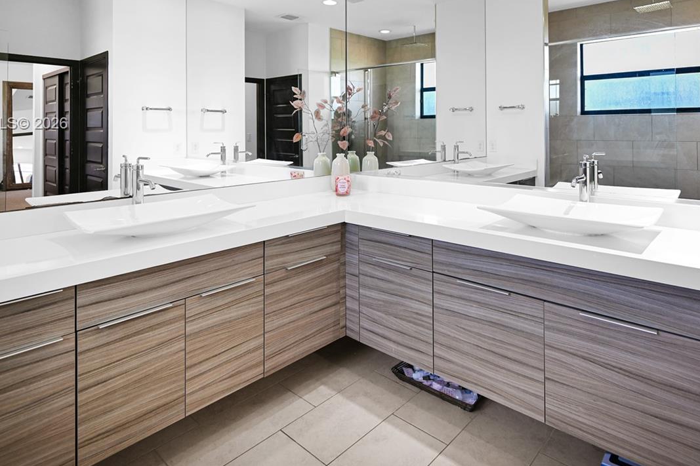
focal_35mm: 21
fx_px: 408
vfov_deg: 56.9
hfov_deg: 80.9
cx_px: 388
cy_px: 125
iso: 125
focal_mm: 14
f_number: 4
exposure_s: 1/15
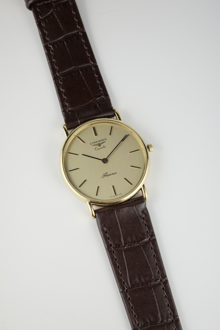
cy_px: 165
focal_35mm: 40
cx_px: 110
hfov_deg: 33.4
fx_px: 367
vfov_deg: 48.5
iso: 200
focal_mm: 26
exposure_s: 1/40
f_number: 7.1
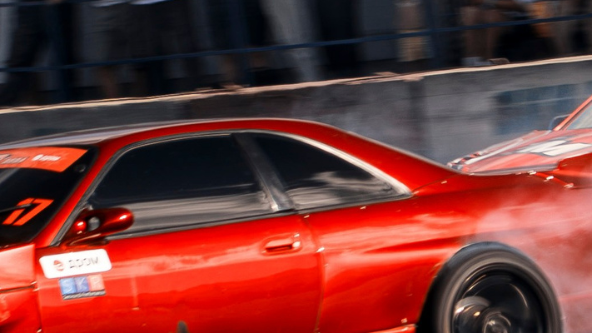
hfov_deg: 1.8
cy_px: 265
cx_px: 468
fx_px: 18853
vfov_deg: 1.0
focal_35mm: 1201
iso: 100
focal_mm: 200
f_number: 13
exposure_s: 1/125
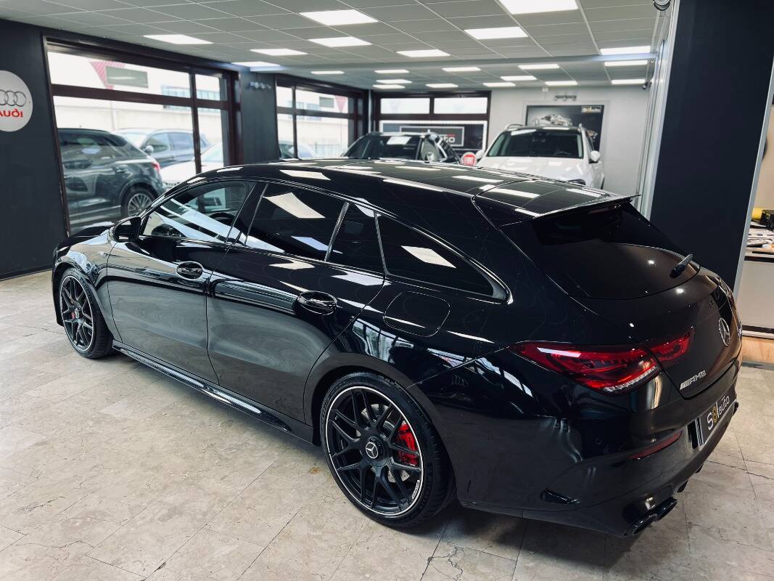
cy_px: 290
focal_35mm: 26
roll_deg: -1.1
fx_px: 581
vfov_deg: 53.1
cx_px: 387
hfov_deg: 67.3
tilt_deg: -15.0
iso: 64
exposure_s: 1/50
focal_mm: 5.7
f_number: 1.5
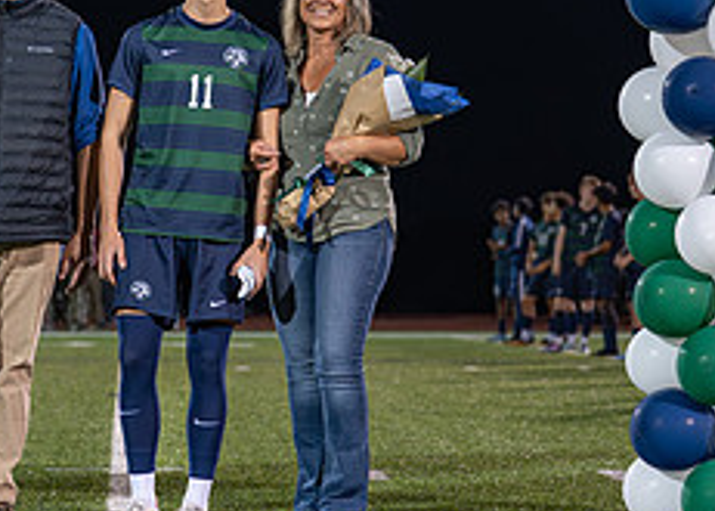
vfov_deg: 9.6
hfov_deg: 13.4
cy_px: 161
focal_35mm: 150
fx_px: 3046
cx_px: 203
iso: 1250
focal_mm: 50
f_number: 2
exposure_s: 1/640
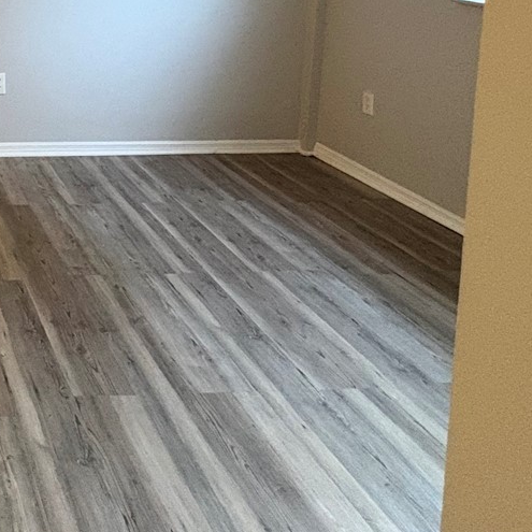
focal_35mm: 40
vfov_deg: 36.8
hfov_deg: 34.0
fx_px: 696
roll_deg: +0.1
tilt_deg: -5.0
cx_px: -102
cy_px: -19
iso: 500
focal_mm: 2.22
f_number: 2.2
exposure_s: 1/60
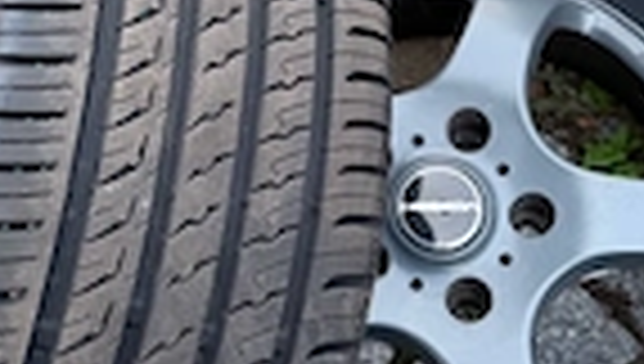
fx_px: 1249
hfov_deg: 28.9
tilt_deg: -58.2
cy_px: -54
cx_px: 284
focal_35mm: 73
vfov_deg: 16.1
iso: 64
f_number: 1.78
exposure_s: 1/263
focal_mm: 6.76
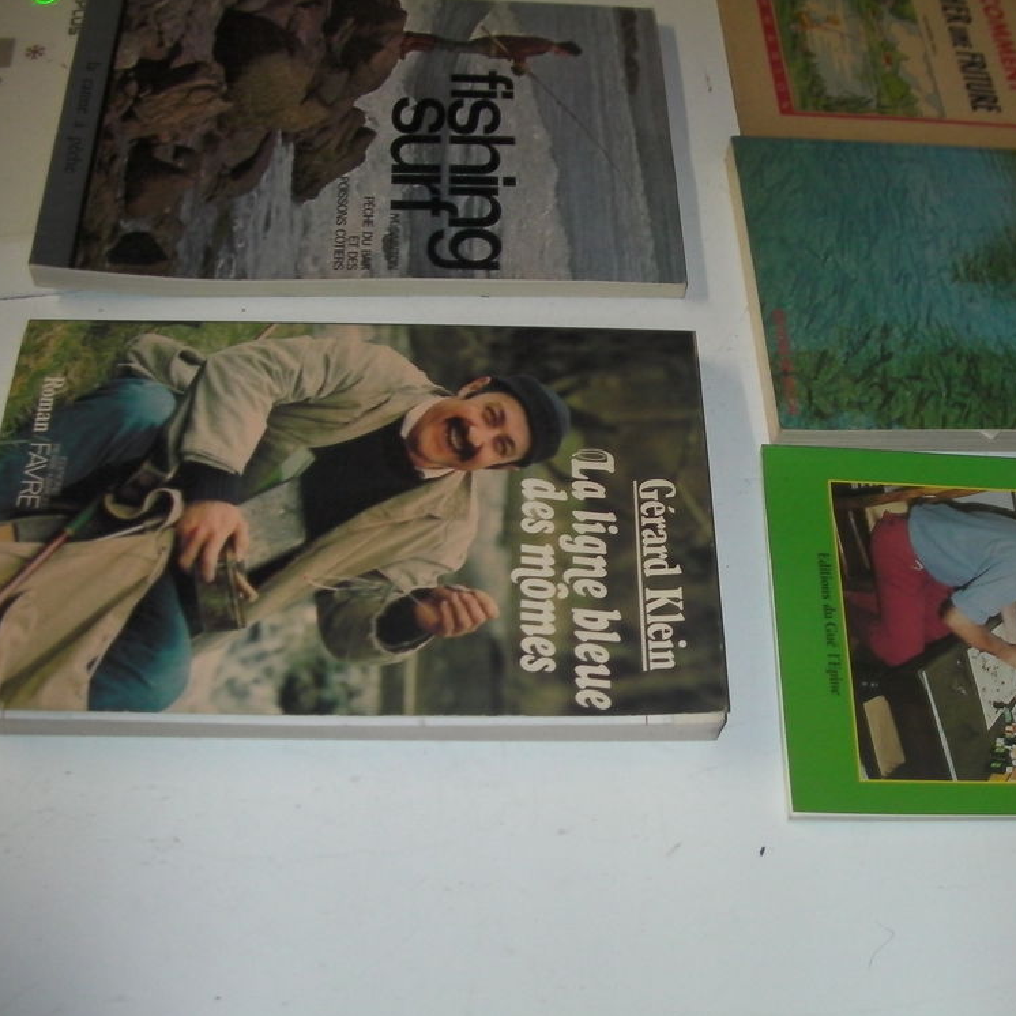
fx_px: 1494
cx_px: 647
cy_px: 508
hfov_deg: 37.3
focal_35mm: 45
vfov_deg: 37.6
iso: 200
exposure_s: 1/30
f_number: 3.5
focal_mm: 6.3
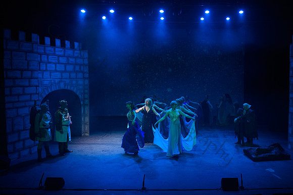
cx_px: 189
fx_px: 254
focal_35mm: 31
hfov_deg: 59.0
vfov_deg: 42.1
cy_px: 91
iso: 1000
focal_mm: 24
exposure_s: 1/60
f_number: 3.5
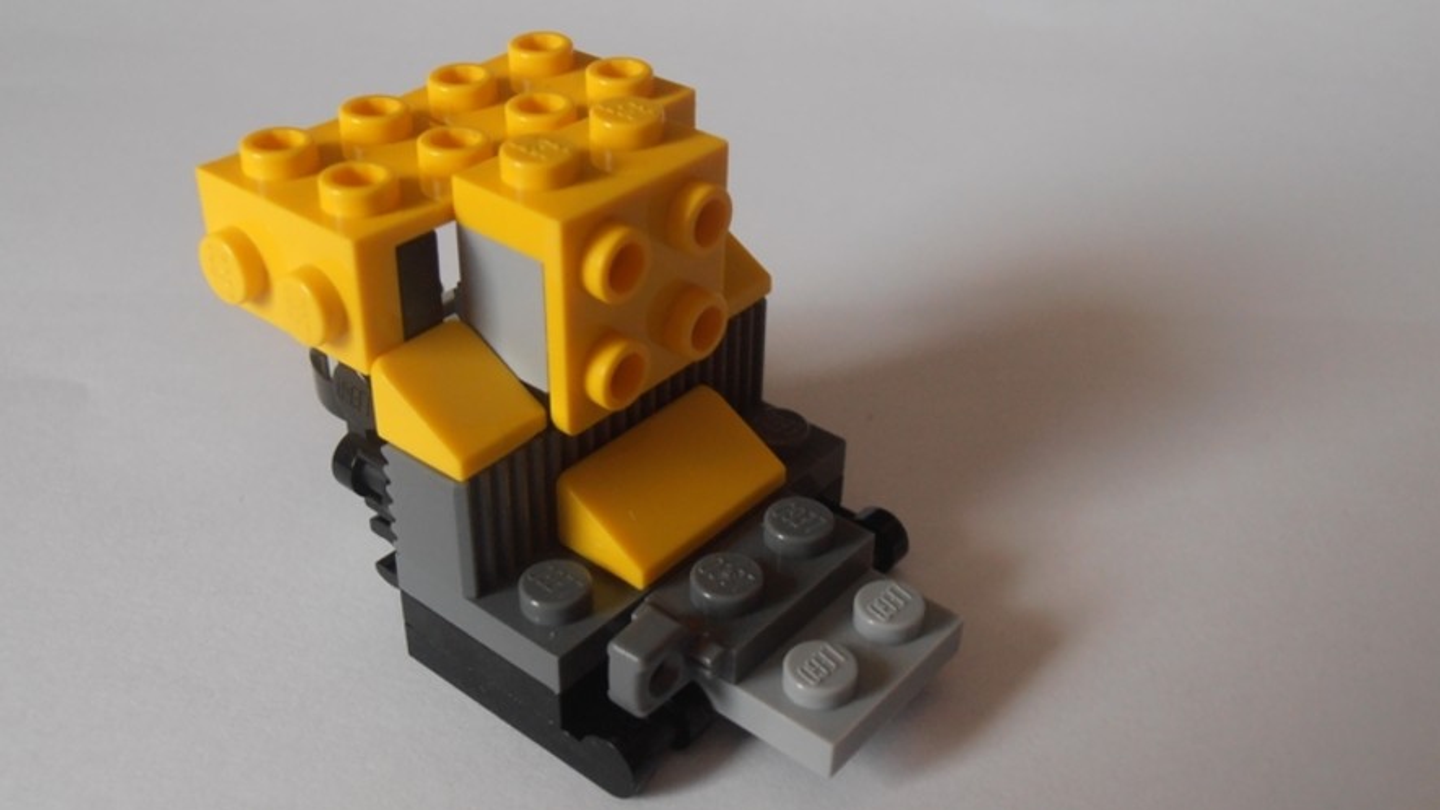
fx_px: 1566
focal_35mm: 41
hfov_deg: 49.4
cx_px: 719
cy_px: 471
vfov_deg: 29.0
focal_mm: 6.61
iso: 125
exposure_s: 1/30
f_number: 3.9
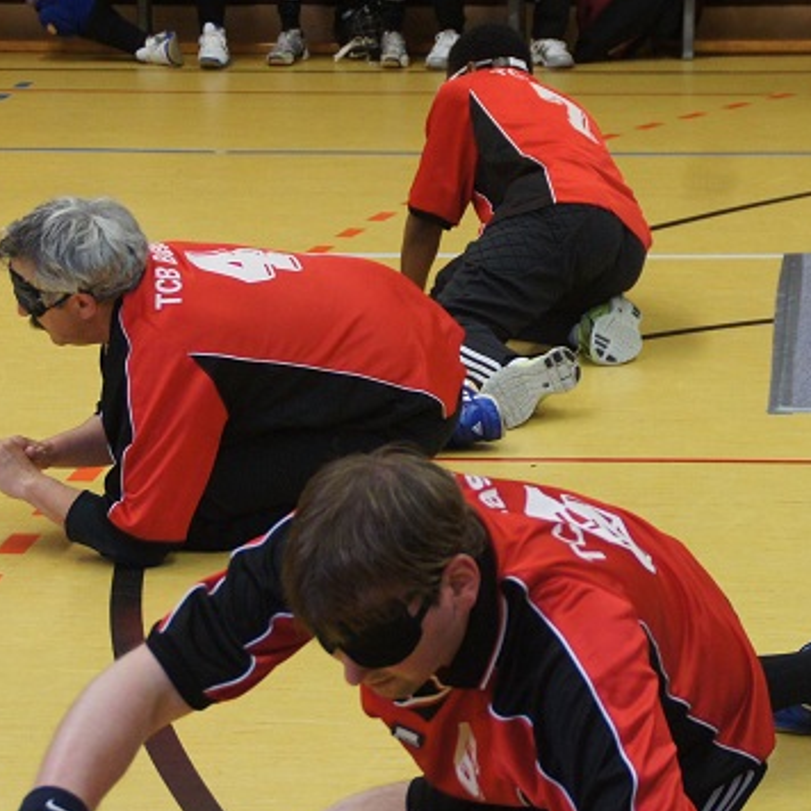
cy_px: 385
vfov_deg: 12.2
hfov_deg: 12.2
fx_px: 3790
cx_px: 474
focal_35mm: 143
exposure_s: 1/80
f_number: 4.5
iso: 1600
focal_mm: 50
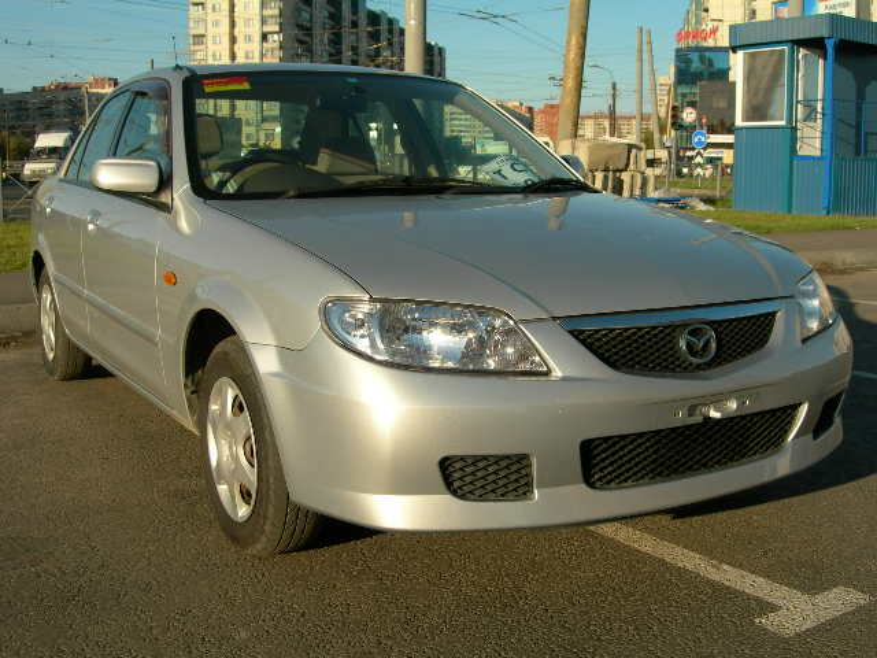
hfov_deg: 45.8
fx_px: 1039
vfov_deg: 35.1
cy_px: 329
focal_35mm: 41
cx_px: 438
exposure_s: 1/454
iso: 50
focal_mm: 8.5
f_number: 4.9
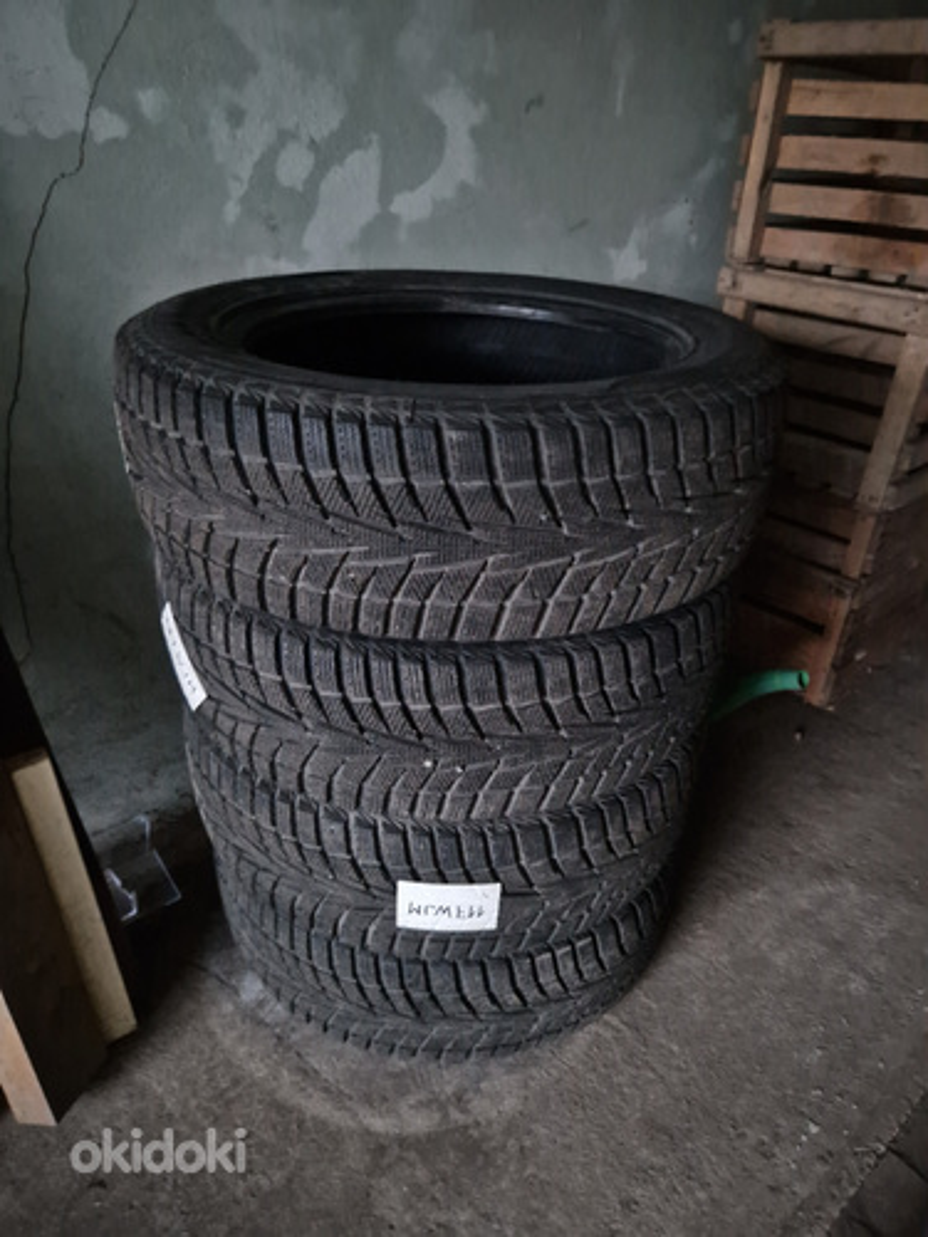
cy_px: 618
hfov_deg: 58.9
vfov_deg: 73.9
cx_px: 464
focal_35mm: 23
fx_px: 822
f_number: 1.8
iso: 2500
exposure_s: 1/10
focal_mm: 5.4
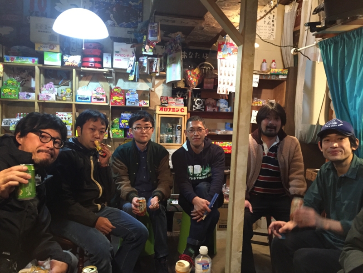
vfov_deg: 48.2
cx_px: 182
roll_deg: -2.8
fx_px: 304
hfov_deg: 61.7
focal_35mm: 29
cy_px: 136
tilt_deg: -3.5
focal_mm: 4.15
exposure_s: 1/15
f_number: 2.2
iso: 250
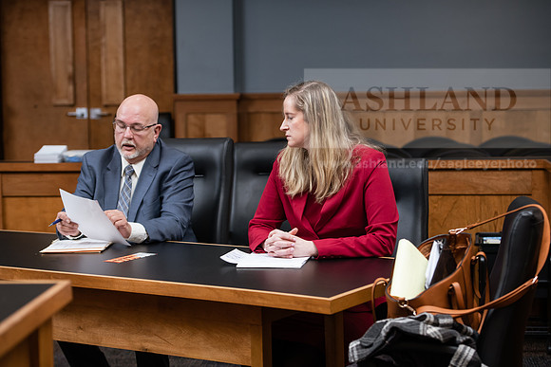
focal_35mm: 86
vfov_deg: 15.9
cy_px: 184
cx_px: 276
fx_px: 1317
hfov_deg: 23.6
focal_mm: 86
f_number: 3.5
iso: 800
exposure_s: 1/200
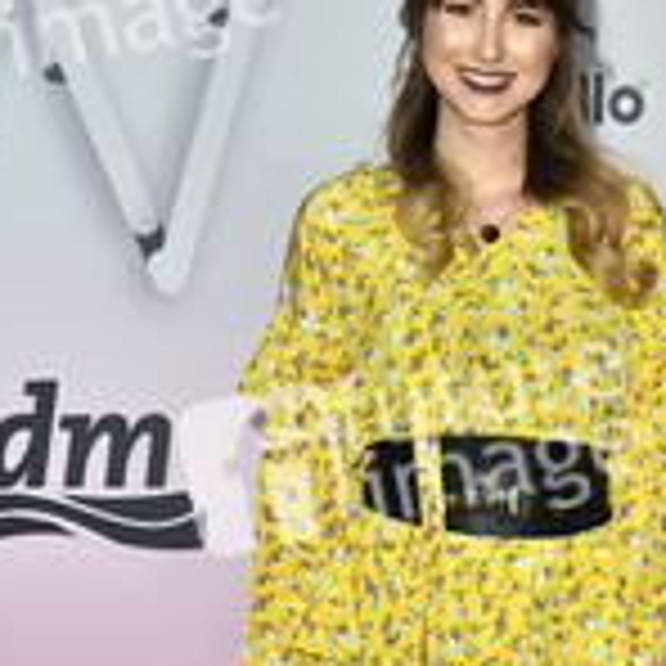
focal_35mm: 87
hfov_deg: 19.7
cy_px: 675
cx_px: 540
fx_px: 1894
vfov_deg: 19.3
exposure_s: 1/200
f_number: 5.6
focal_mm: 38
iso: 400
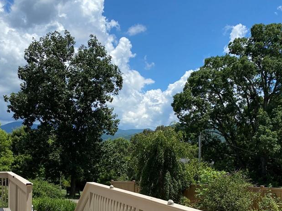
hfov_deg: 43.8
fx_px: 350
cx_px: 135
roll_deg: -0.3
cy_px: 157
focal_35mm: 43
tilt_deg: -0.1
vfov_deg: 33.0
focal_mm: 4.25
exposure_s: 1/3300
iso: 32
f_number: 1.8
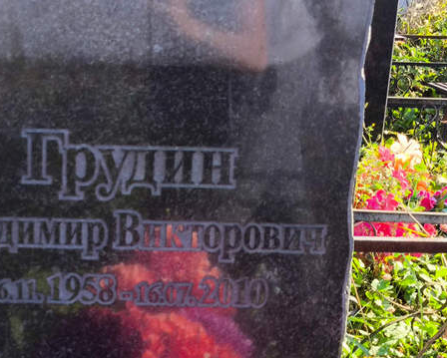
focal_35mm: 87
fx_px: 1152
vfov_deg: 17.5
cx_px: 106
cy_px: 291
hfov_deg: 21.8
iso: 50
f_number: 1.7
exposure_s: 1/364
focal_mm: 4.71
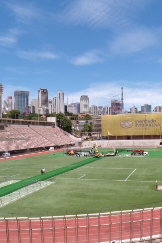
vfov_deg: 54.4
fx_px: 236
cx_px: 109
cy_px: 126
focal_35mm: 35
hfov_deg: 37.4
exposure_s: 1/150
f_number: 10.2
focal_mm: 4.3
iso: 100
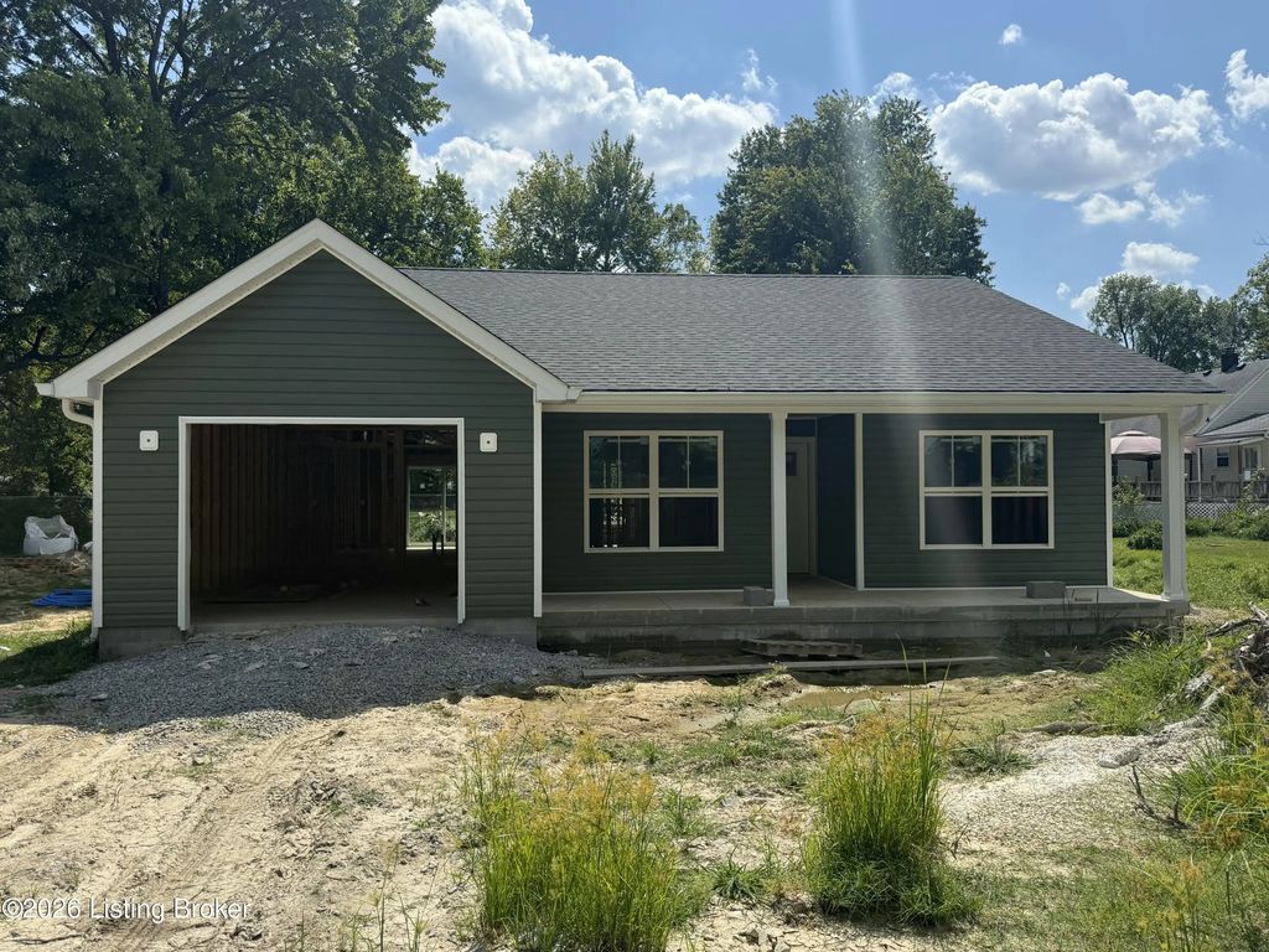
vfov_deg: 56.8
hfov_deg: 71.6
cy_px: 476
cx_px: 634
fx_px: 880
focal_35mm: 24
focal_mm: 6.76
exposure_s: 1/7353
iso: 100
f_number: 1.78
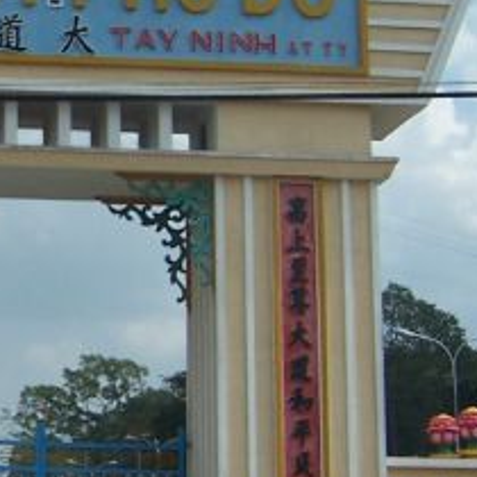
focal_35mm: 111
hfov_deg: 14.9
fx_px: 1730
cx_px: -164
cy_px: 170
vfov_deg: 15.7
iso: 80
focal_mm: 5.5
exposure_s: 1/1000
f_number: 4
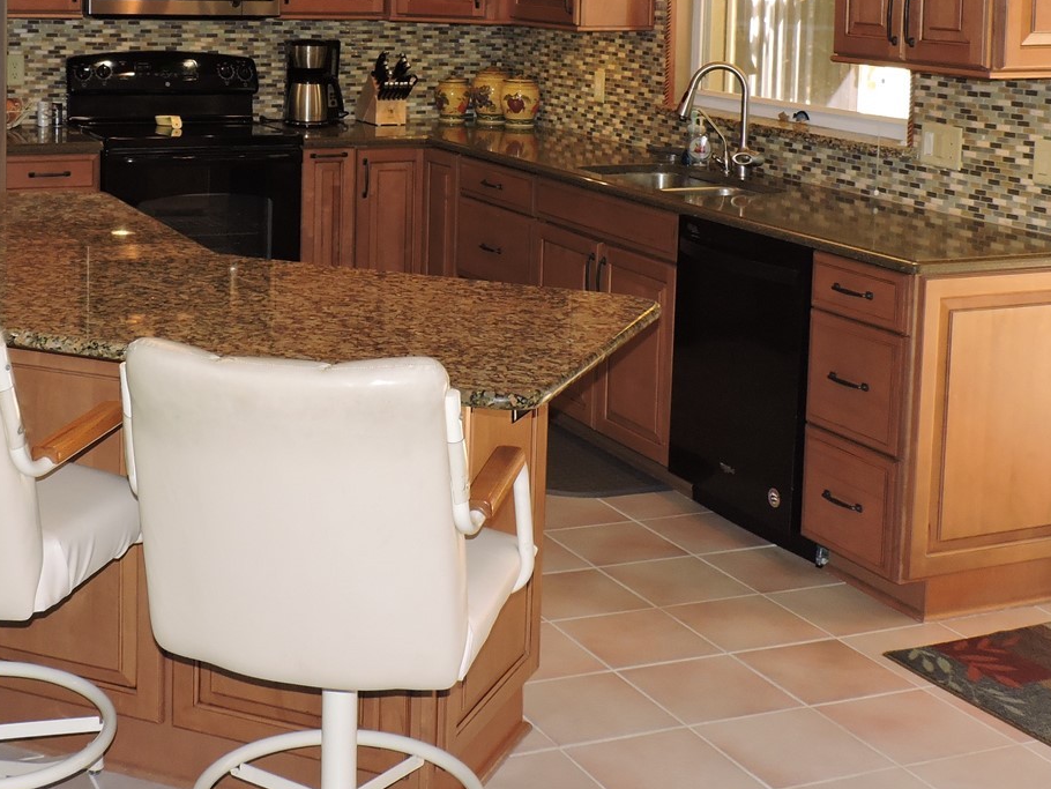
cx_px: 358
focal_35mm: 58
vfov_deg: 24.6
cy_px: 105
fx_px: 1761
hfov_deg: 33.0
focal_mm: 5.9
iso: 200
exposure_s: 1/30
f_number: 3.2
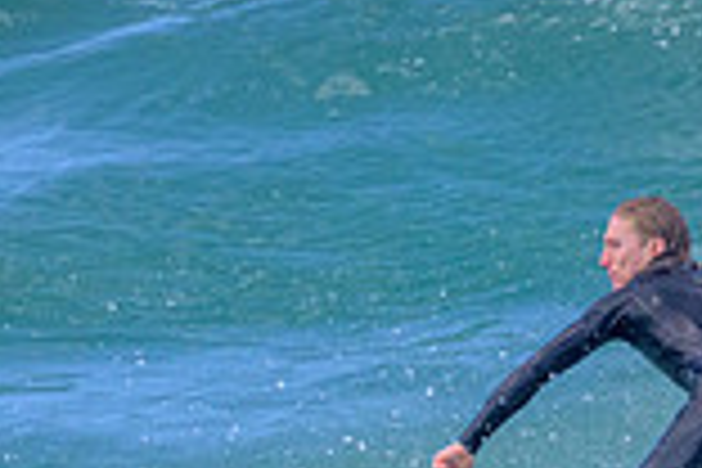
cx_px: 400
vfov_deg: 0.5
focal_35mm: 2978
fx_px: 58066
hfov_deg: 0.7
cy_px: 587
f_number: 11
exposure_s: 1/1600
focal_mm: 800
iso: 2200
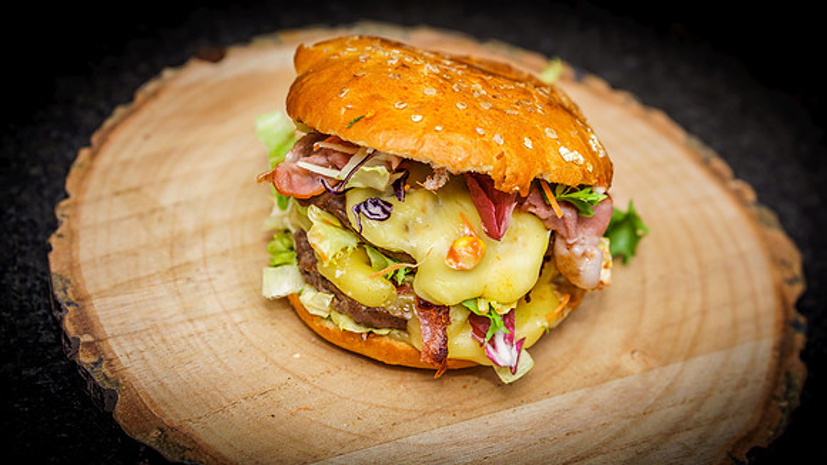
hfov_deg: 26.4
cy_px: 251
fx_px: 1763
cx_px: 419
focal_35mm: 80
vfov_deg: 15.0
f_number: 4
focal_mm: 70
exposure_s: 1/250
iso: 100
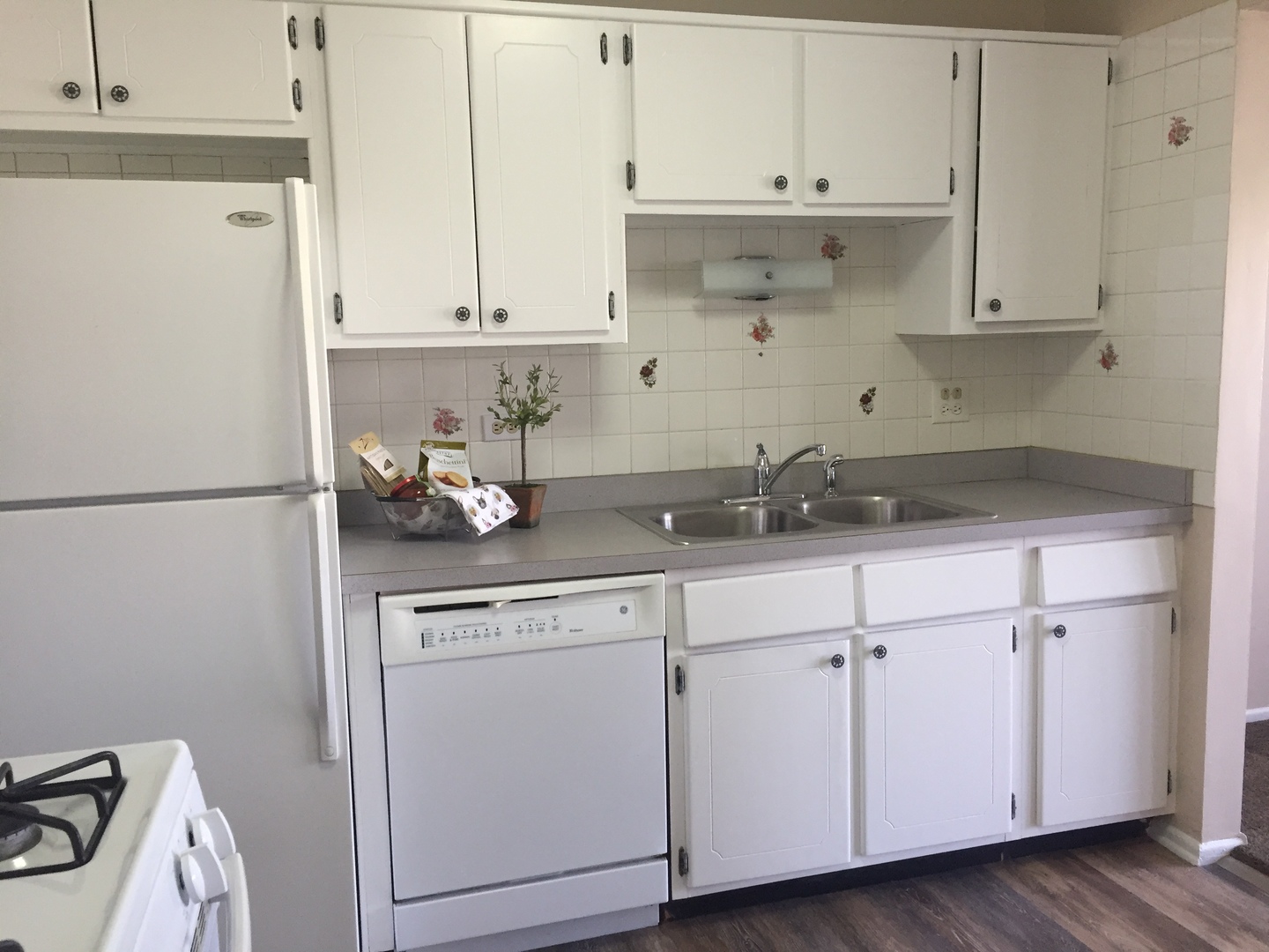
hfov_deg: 61.7
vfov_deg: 48.2
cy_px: 476
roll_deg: +1.2
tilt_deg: -7.0
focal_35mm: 29
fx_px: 1063
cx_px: 634
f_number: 2.2
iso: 100
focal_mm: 4.15
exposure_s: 1/30
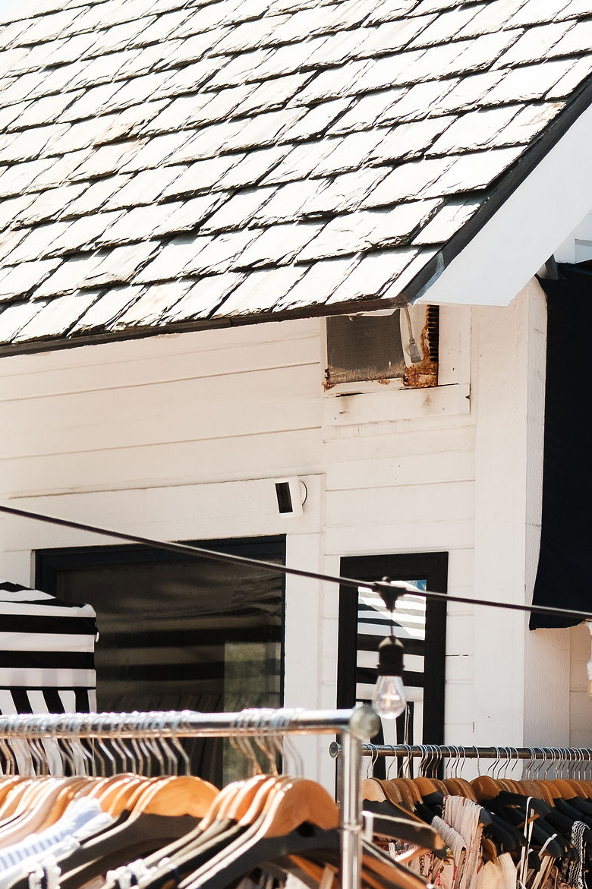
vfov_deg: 12.6
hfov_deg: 8.2
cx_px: 896
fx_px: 4023
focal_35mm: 163
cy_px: 622
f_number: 3.2
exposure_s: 1/2000
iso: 320
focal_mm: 35
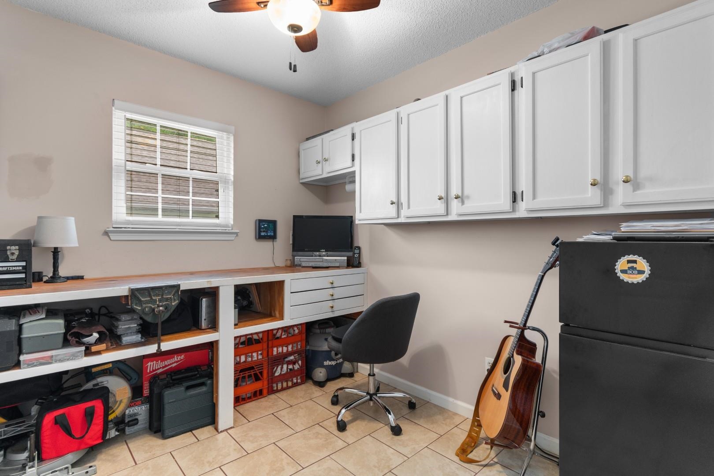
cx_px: 357
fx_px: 317
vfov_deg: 73.7
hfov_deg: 96.7
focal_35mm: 16
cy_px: 238
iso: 100
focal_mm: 11
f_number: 4.8
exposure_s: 1/2
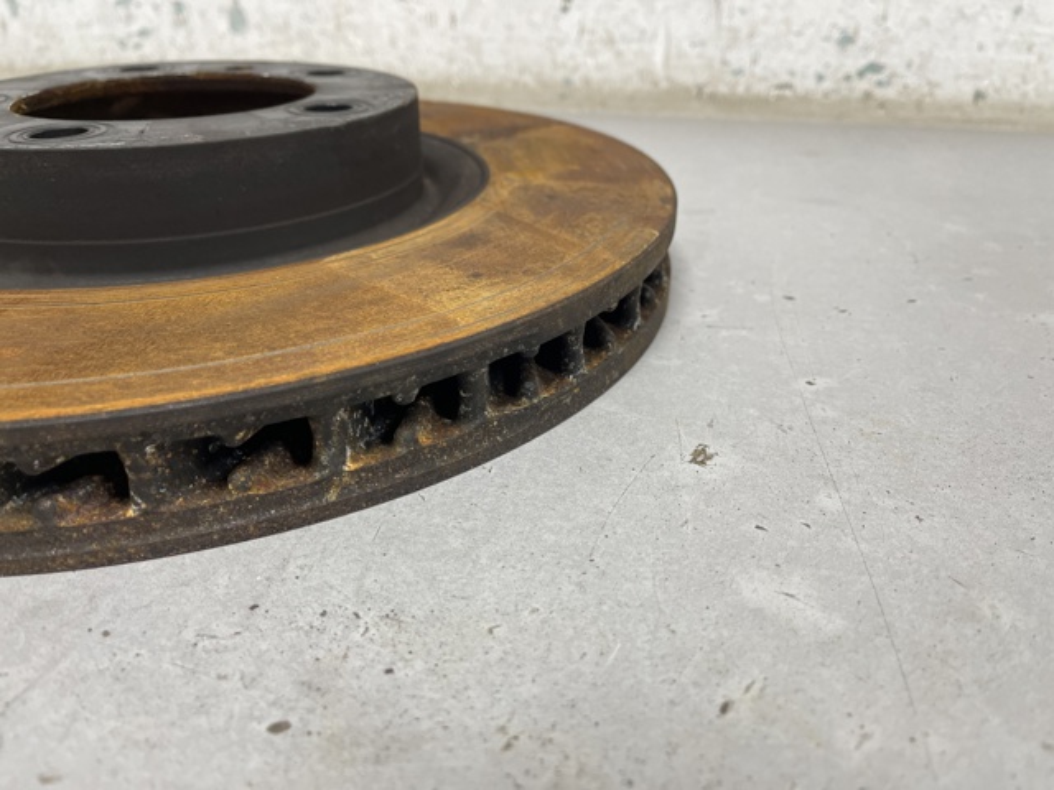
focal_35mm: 25
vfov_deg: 54.9
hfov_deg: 69.4
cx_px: 527
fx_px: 761
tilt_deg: -28.3
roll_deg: -0.4
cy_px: 395
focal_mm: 5.1
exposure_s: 1/100
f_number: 1.6
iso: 125
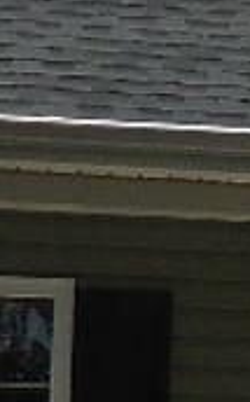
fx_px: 2702
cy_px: 241
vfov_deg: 8.5
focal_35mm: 247
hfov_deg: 5.0
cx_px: 839
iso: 125
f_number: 3.3
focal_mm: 4.5
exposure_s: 1/2000
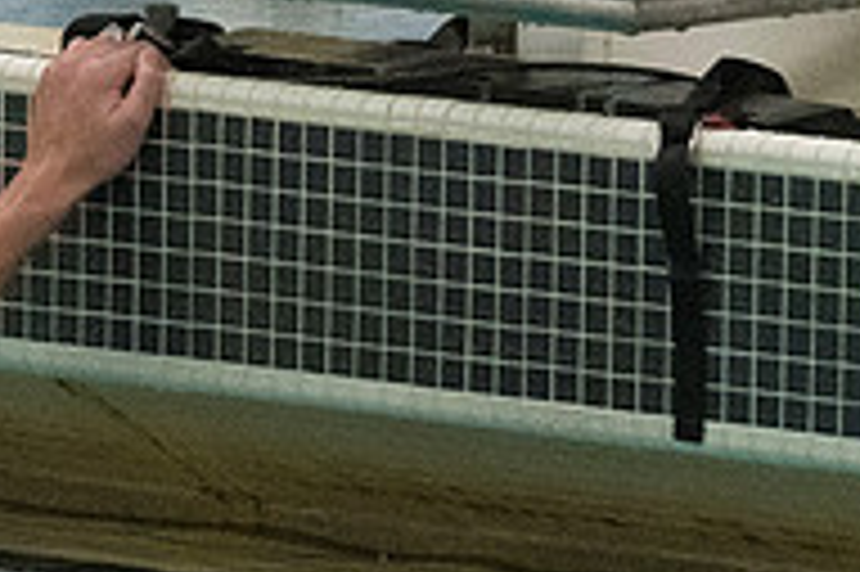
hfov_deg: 2.3
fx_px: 21720
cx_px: -396
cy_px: 324
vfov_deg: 1.5
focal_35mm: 910
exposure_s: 1/1250
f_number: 5
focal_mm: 200
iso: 10000
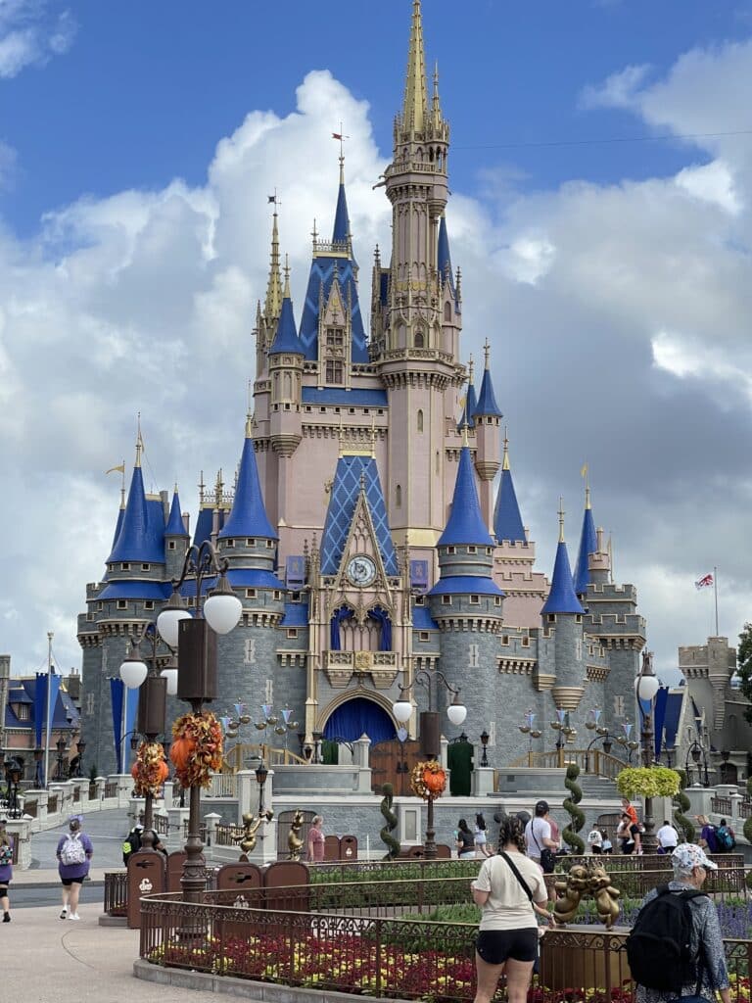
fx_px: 1854
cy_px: 502
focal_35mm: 64
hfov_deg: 22.9
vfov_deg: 30.3
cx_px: 376
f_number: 2.2
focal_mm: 7.5
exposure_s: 1/1277
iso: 20
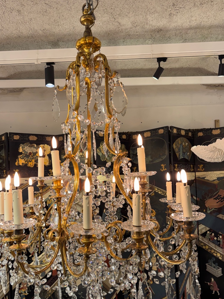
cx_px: 99
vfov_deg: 63.2
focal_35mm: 28
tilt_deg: +3.7
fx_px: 242
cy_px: 171
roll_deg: +1.7
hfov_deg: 49.6
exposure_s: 1/100
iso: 125
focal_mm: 6.76
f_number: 1.78
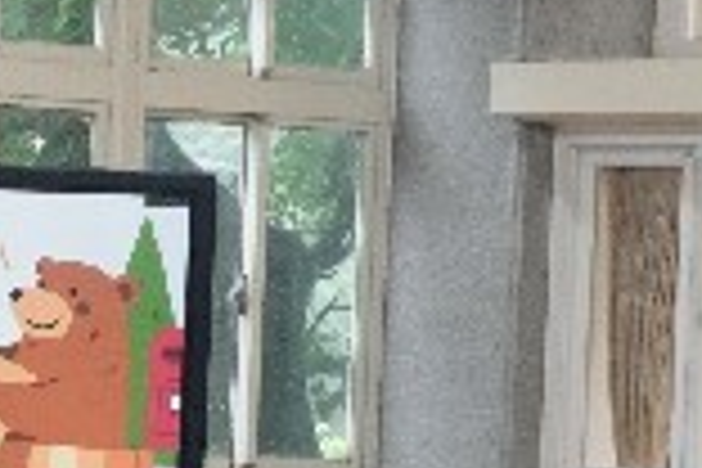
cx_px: -590
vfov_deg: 4.5
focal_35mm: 307
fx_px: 5986
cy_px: 603
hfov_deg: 6.6
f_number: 5.6
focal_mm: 50
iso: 3200
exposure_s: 1/160
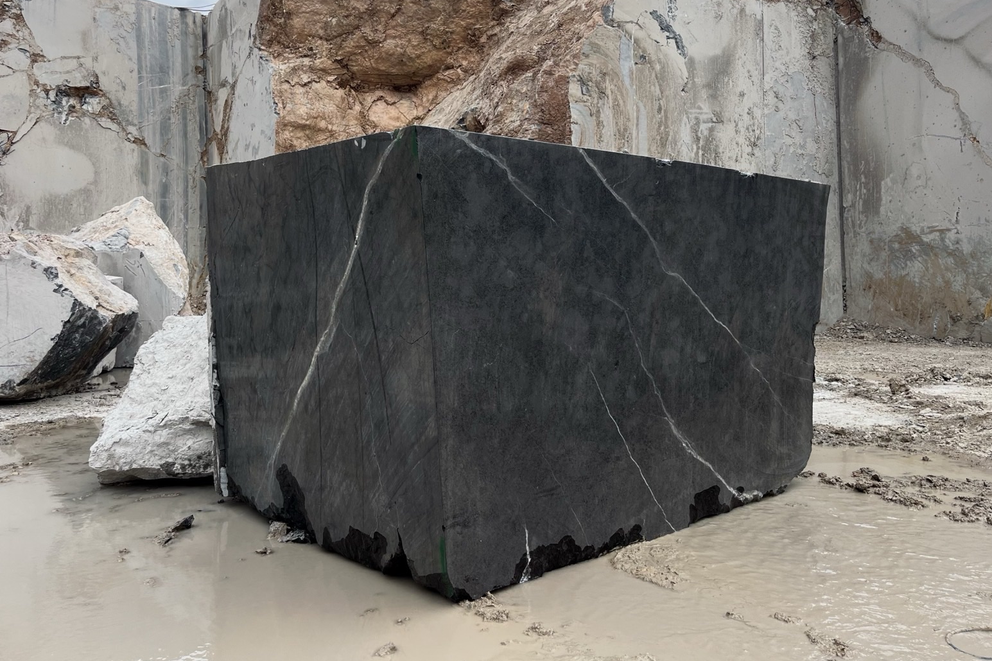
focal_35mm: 28
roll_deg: +0.5
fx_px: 771
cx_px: 493
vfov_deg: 46.3
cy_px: 280
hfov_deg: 65.5
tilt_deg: +0.0
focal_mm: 5.1
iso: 50
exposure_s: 1/413
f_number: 1.6
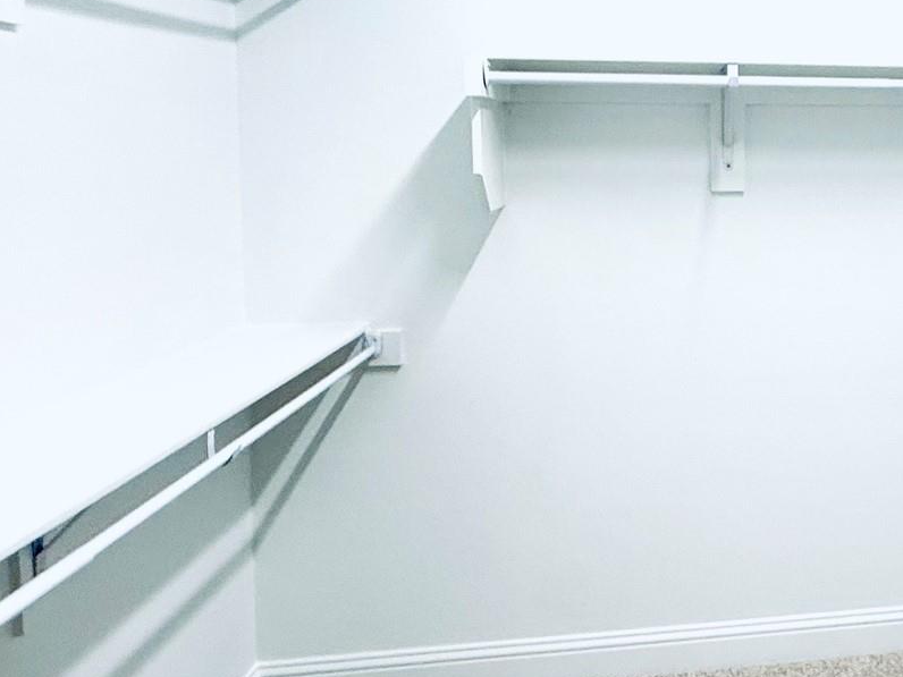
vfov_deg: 39.0
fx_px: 939
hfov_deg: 45.3
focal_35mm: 36
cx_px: 852
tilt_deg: -3.4
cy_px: 201
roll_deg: -0.2
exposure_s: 1/120
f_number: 2.2
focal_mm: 2.22
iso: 80
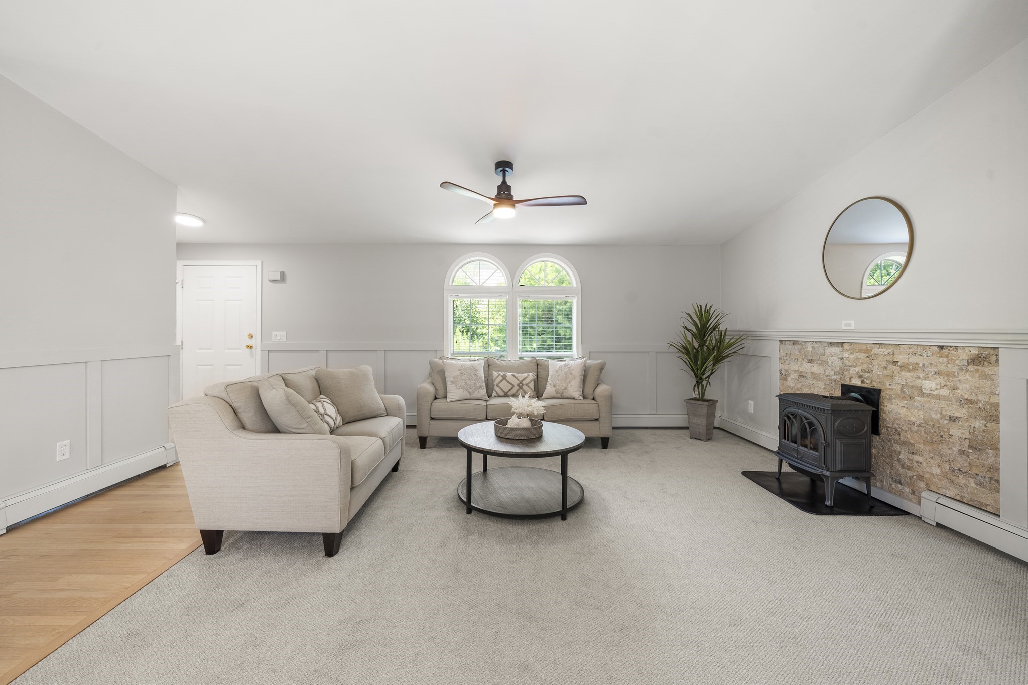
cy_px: 342
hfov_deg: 108.3
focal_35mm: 13
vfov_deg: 85.4
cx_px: 514
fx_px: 371
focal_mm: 13
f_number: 7.1
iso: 320
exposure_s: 1/5
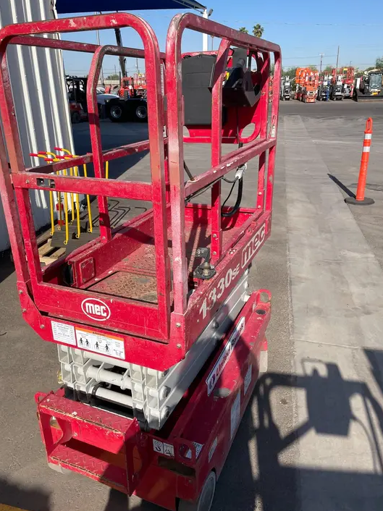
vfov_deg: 65.3
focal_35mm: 27
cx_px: 187
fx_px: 399
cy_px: 248
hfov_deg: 51.3
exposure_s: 1/3300
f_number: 1.6
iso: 32
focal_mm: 4.2
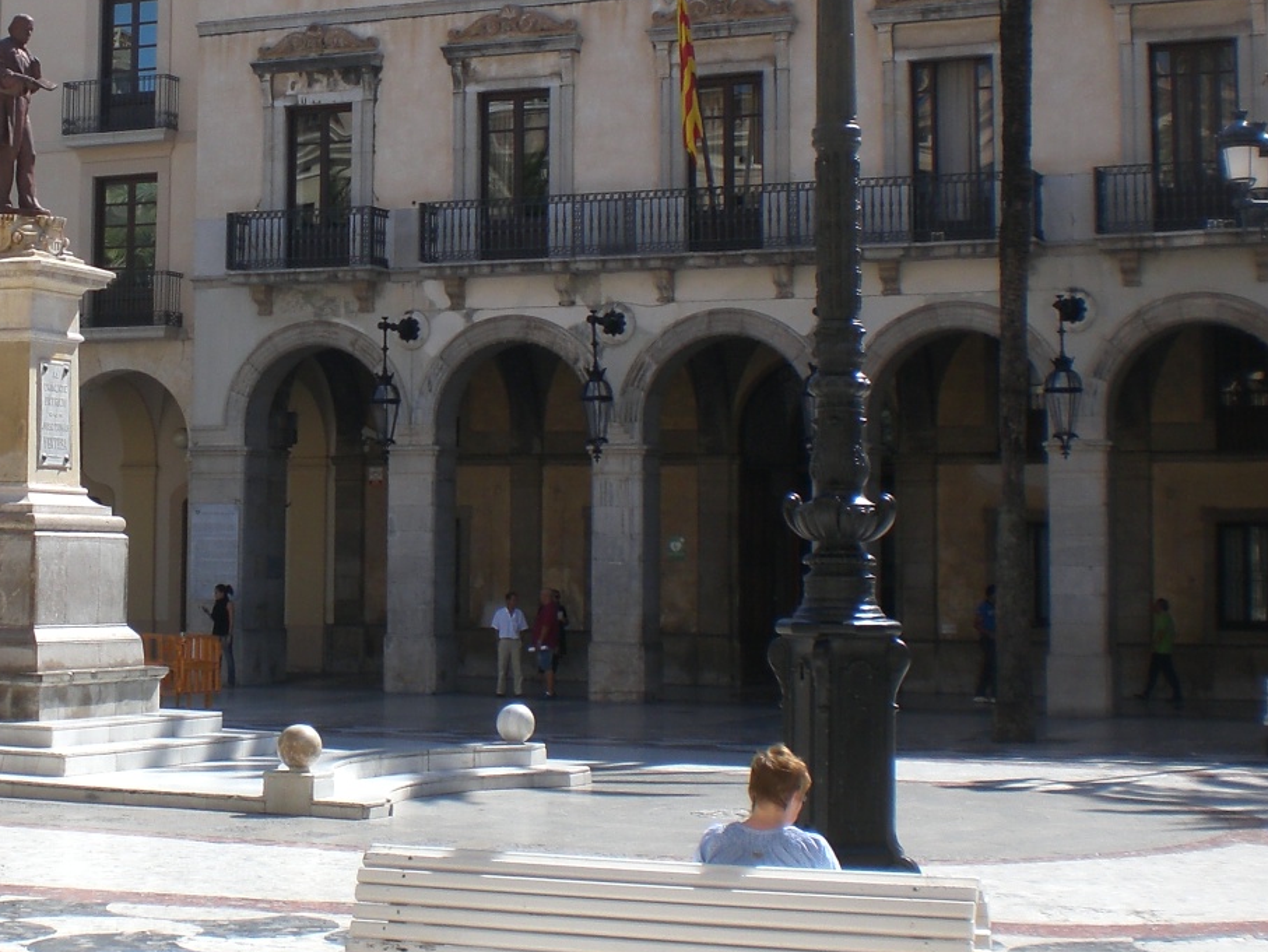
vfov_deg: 21.9
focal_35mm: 67
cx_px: 336
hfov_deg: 28.6
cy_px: 327
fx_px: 2455
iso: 50
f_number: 4.4
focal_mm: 6.3
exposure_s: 1/320
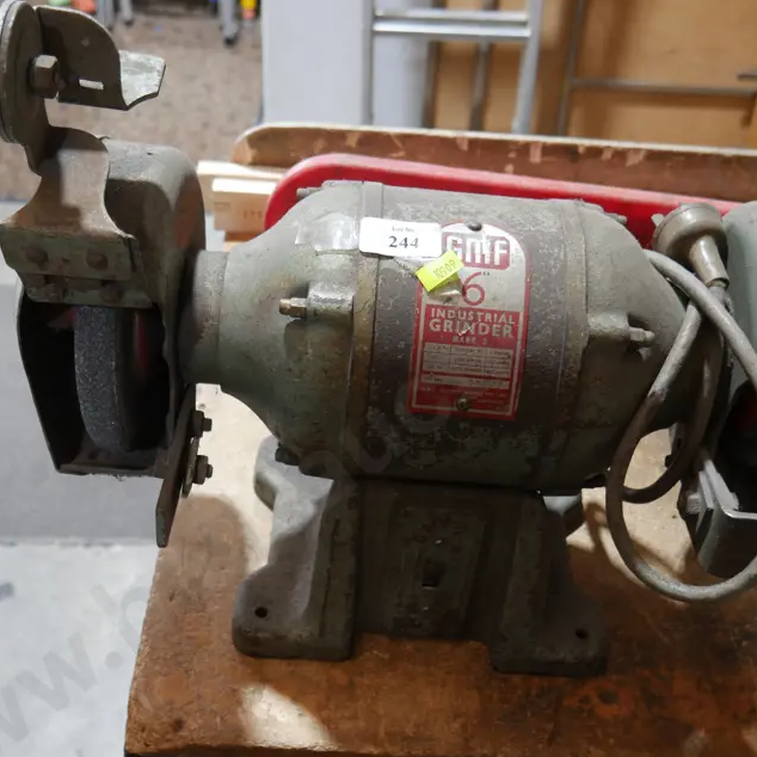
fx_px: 990
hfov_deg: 41.9
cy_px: 435
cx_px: 381
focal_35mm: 40
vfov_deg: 41.8
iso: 400
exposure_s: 1/60
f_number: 3.5
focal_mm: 14
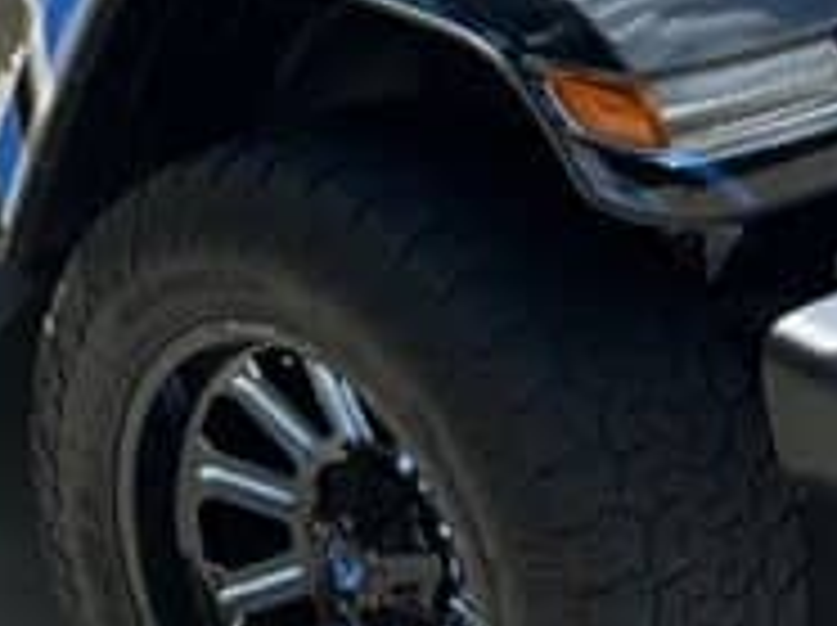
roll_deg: +1.0
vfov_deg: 9.2
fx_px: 3864
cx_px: 922
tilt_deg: -16.7
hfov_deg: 12.2
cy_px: -90
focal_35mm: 160
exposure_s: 1/1534
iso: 25
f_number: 1.8
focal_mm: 3
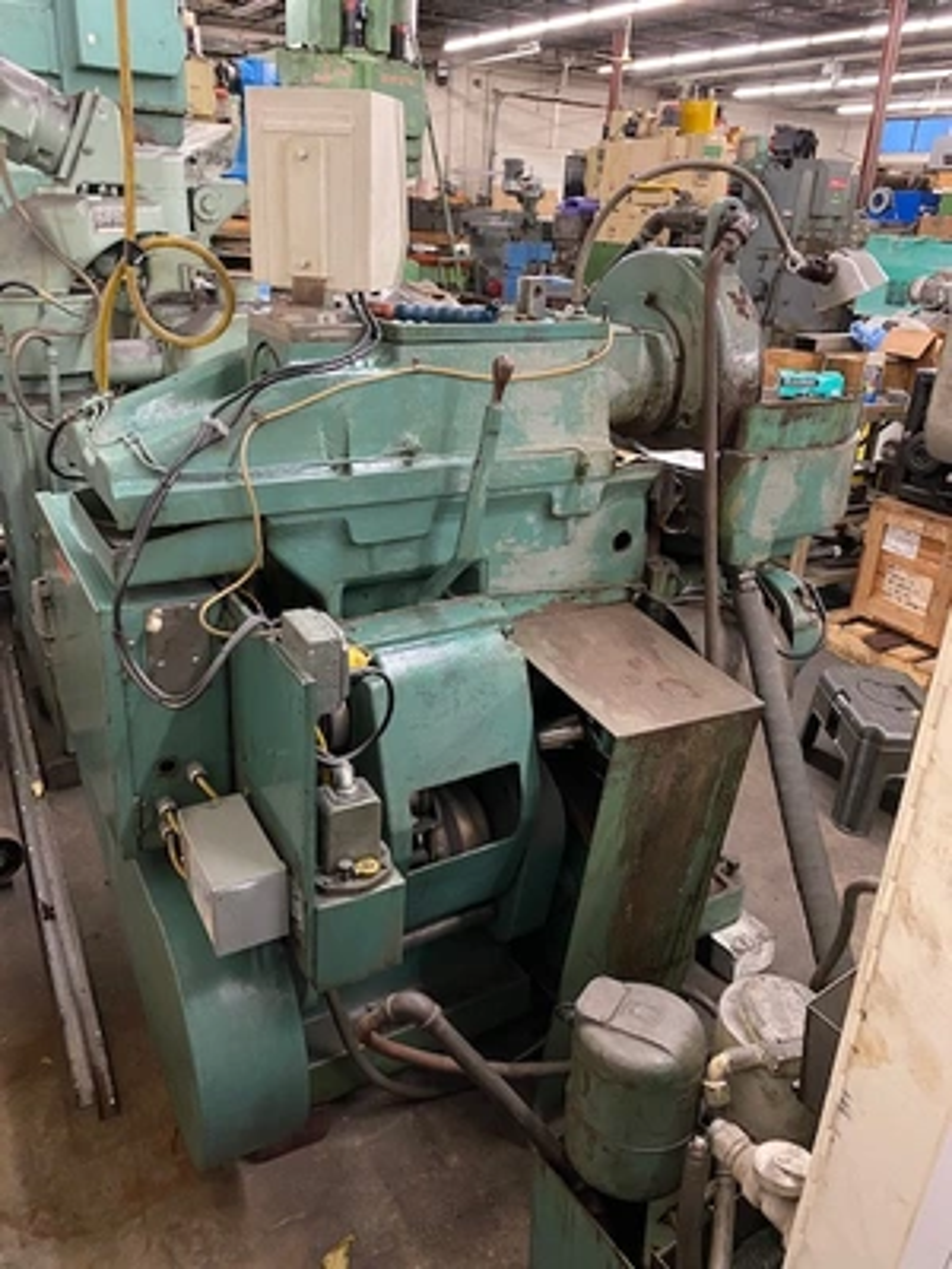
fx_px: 953
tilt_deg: -23.1
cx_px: 476
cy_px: 634
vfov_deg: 67.3
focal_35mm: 26
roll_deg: -3.8
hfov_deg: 53.1
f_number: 1.8
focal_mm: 4.25
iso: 640
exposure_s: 1/30
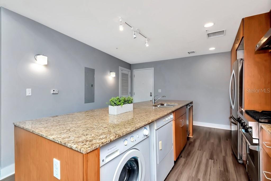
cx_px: 136
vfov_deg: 72.1
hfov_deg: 95.0
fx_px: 124
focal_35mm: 16
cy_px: 90
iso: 640
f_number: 7.1
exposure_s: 1/200
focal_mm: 11
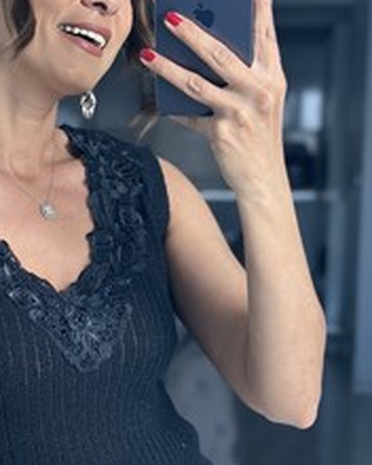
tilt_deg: -18.1
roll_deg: +0.2
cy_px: 254
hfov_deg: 14.2
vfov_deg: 17.8
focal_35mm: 108
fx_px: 1486
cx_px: 78
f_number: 1.78
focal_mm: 6.86
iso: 80
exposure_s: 1/177
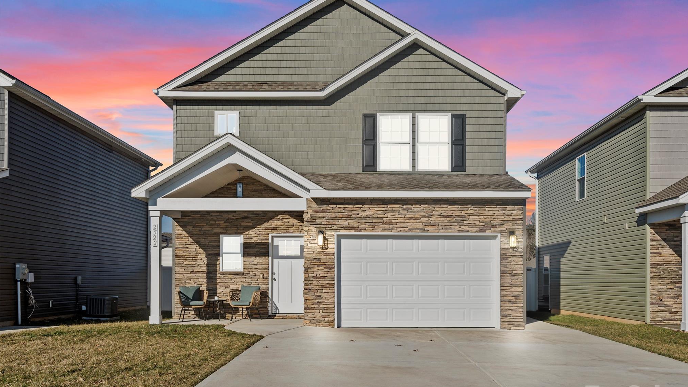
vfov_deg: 35.6
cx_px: 348
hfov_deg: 59.5
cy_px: 217
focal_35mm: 33
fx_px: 602
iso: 320
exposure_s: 1/640
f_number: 7.1
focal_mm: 31
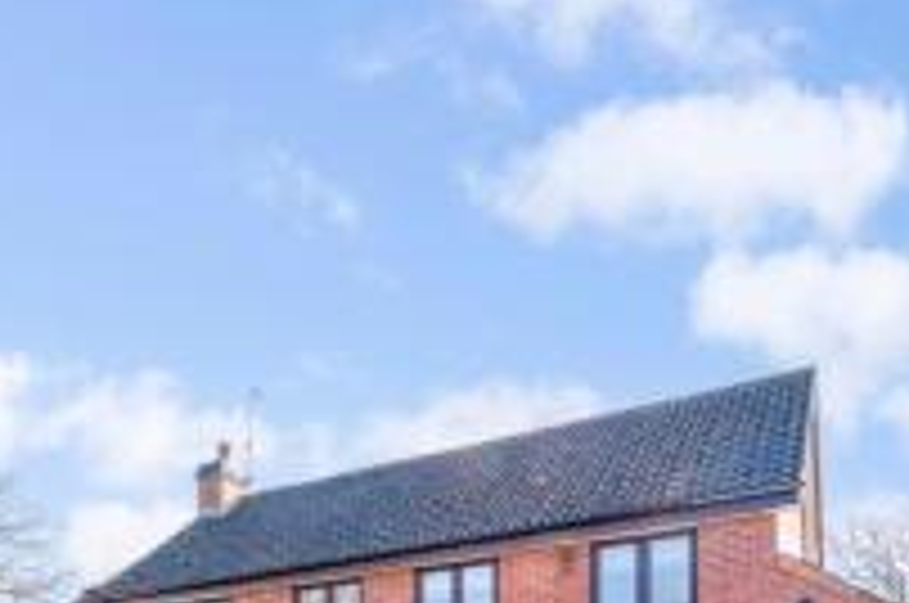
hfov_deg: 55.2
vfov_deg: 33.3
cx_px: 256
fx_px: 832
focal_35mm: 33
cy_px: 704
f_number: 9
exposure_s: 1/60
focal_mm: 14
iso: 250
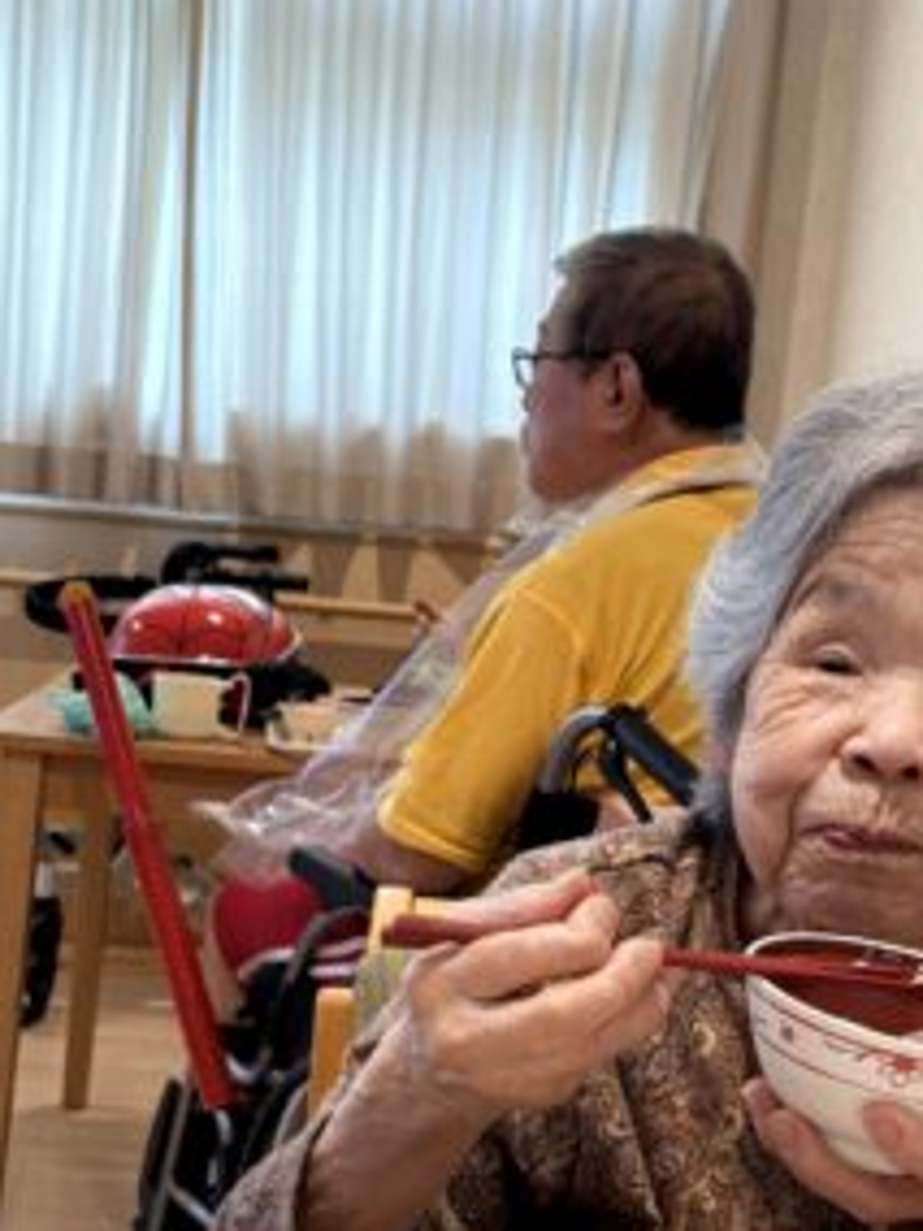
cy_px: 915
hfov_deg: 26.5
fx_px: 1955
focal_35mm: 55
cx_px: 555
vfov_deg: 34.3
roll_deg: -5.1
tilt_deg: -11.5
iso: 125
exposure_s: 1/92
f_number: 1.6
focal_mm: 5.96
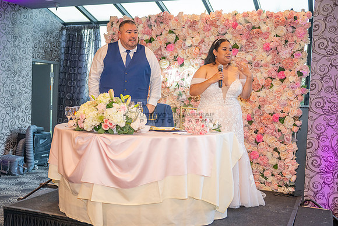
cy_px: 113
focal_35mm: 40
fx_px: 376
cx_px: 169
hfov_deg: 48.4
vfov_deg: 33.4
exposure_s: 1/125
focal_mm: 40
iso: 1000
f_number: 2.8
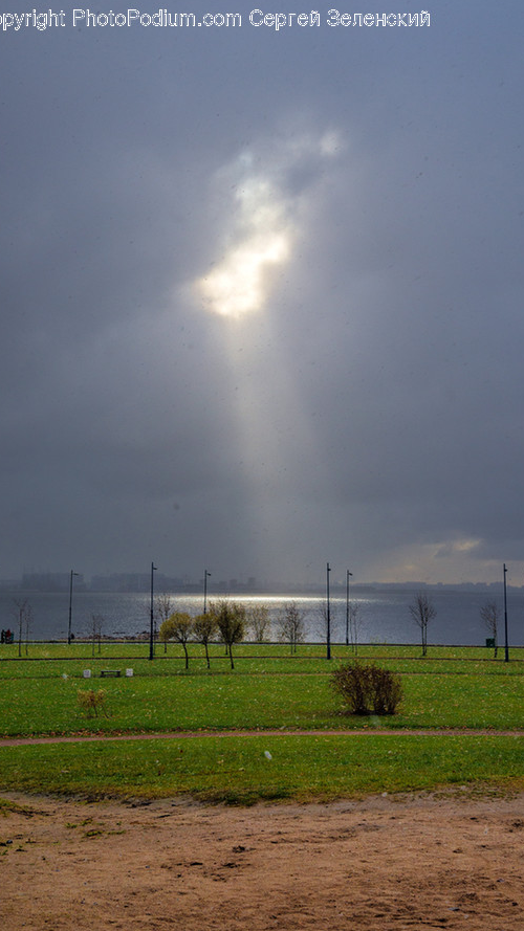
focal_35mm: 53
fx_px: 1309
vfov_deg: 39.2
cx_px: 290
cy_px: 465
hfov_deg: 22.6
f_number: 8
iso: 320
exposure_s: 1/250
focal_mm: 50
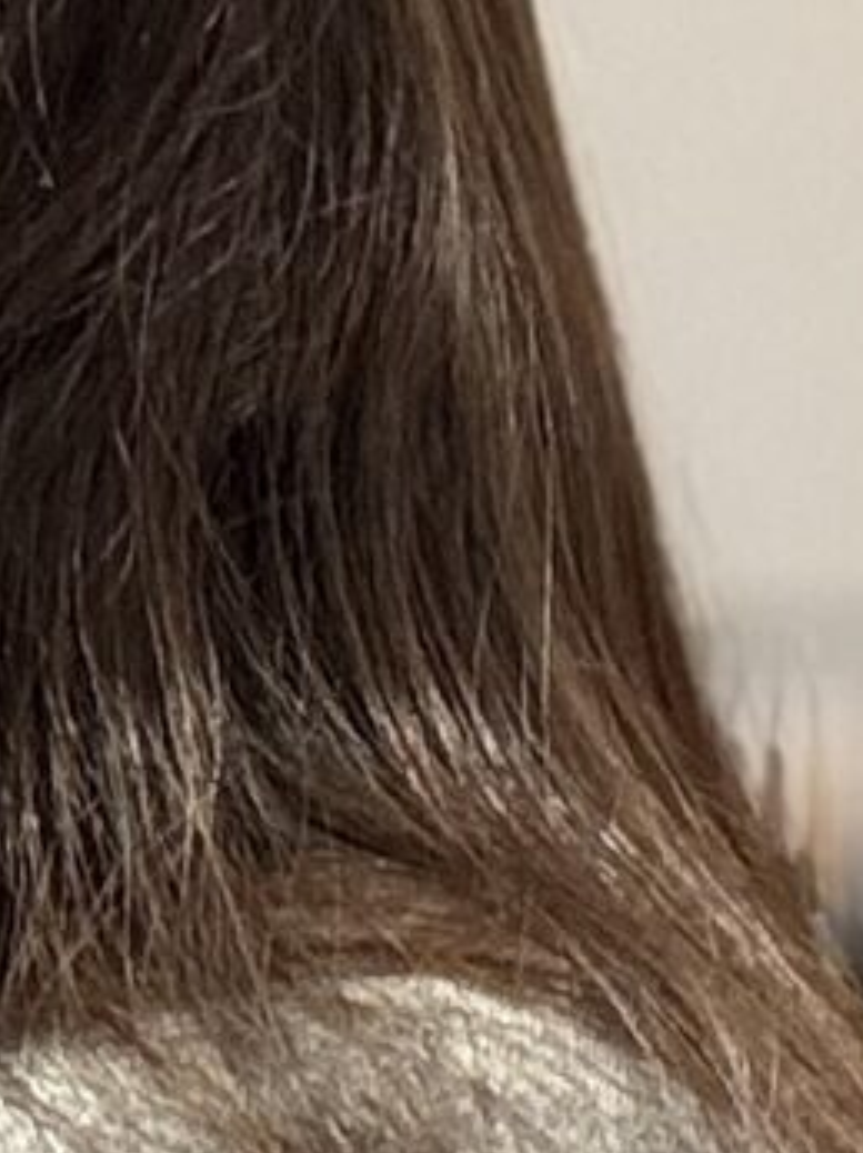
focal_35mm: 222
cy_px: 2609
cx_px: -223
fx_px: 7389
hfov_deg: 6.6
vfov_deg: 8.3
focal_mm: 2.69
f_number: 1.9
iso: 160
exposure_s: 1/50
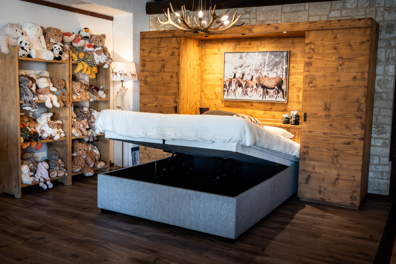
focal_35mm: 35
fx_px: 385
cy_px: 132
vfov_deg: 37.9
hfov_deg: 54.4
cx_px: 198
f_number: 9
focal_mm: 35
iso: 200
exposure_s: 1/4
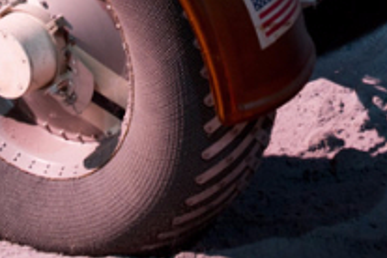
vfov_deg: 7.0
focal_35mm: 188
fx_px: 2021
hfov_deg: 10.9
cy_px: -294
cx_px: 322
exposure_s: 4
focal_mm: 38
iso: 500
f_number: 6.3
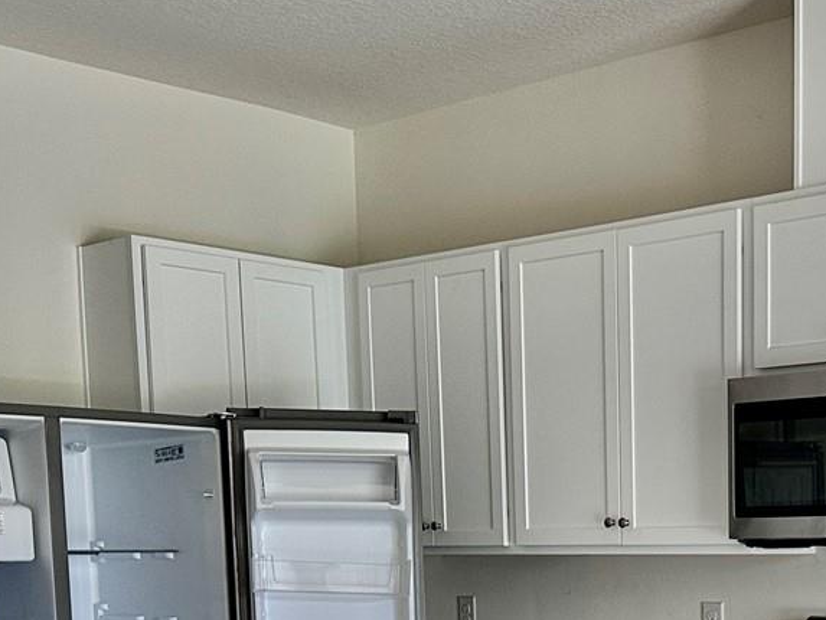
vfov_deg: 20.6
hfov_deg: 28.0
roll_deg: +0.6
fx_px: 1599
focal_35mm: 67
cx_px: 721
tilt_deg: -6.9
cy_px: 731
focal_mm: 6.86
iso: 250
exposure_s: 1/119
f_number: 1.78
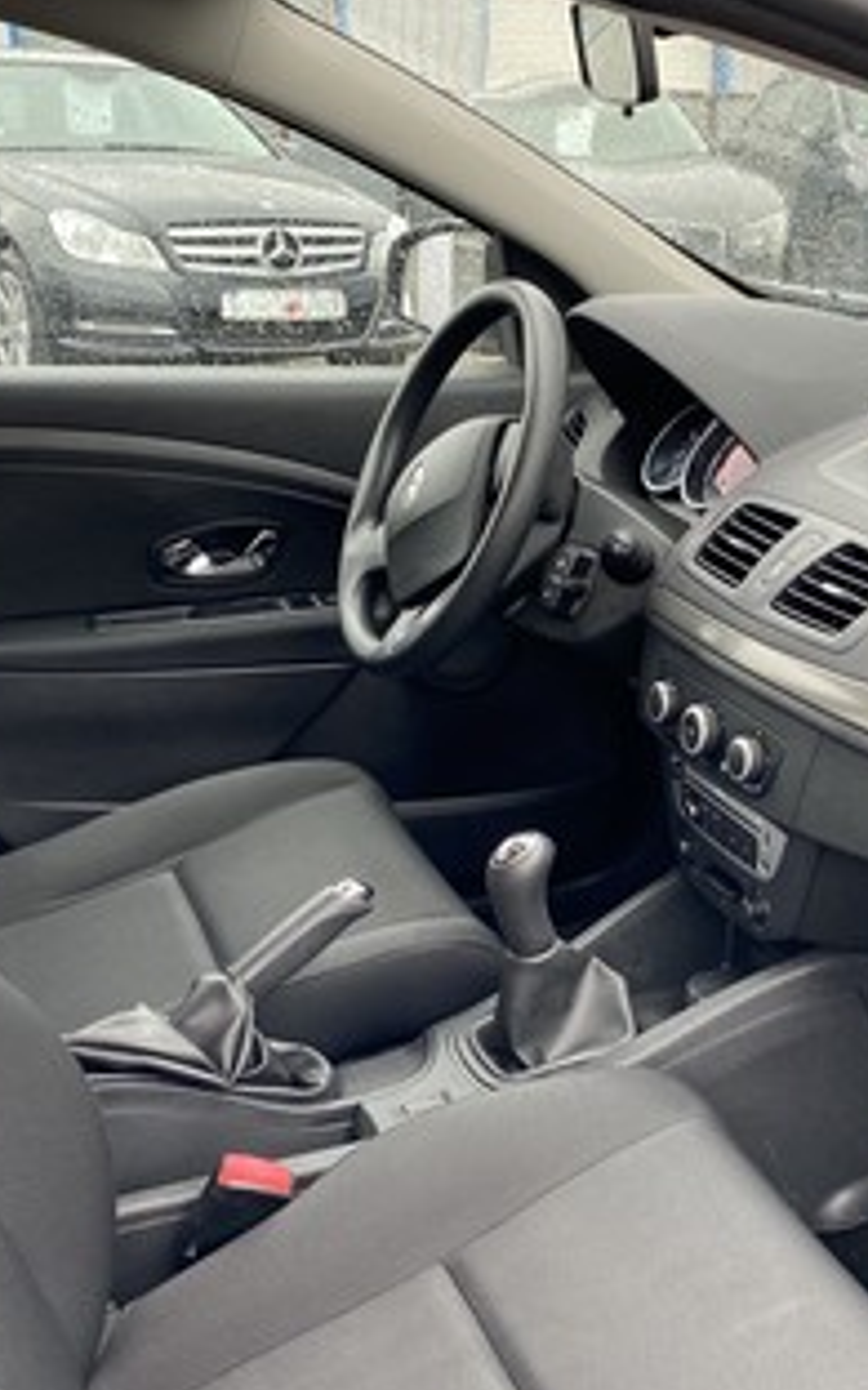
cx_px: 641
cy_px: 818
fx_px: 1703
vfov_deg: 44.2
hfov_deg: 28.2
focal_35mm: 45
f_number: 1.8
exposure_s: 1/116
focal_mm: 4.25
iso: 125
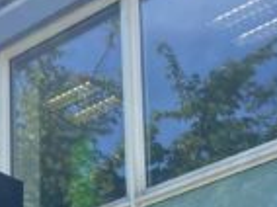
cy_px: 410
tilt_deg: +12.6
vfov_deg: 9.8
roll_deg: -0.1
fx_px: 1126
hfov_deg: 13.7
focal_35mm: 141
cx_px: -35
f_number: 1.8
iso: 32
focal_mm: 4.25
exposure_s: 1/864
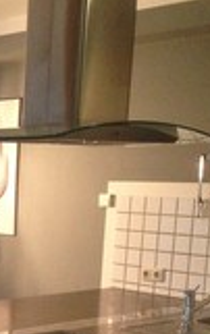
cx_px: -79
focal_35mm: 87
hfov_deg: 14.3
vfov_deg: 23.1
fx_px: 795
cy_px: 309
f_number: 2.4
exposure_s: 1/20
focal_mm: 4.12
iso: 320
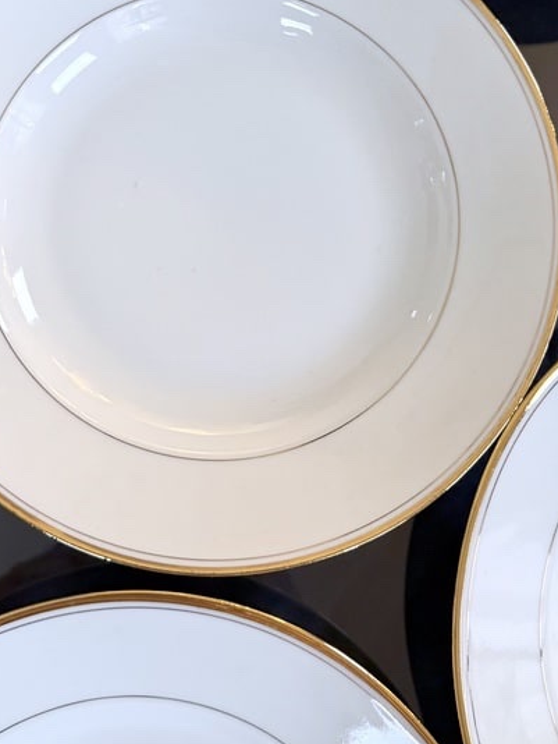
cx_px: 257
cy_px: 177
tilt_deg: -76.5
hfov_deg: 31.5
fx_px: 988
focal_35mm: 46
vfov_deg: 40.0
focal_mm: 6.76
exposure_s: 1/50
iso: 250
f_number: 1.78
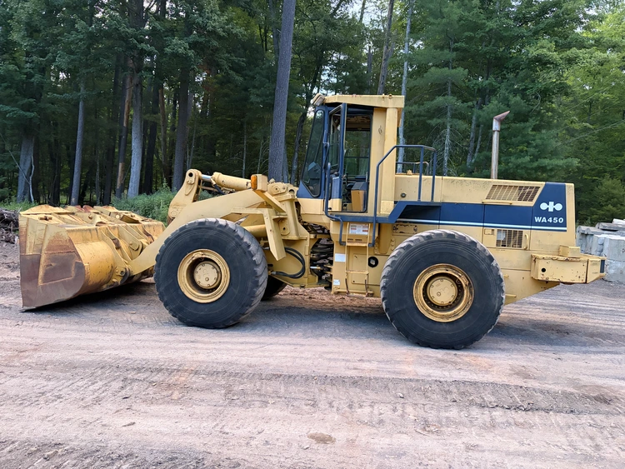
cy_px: 234
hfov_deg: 67.3
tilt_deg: -1.0
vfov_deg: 53.1
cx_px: 312
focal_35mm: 26
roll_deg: -5.0
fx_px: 470
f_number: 1.6
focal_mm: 5.96
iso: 500
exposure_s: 1/53
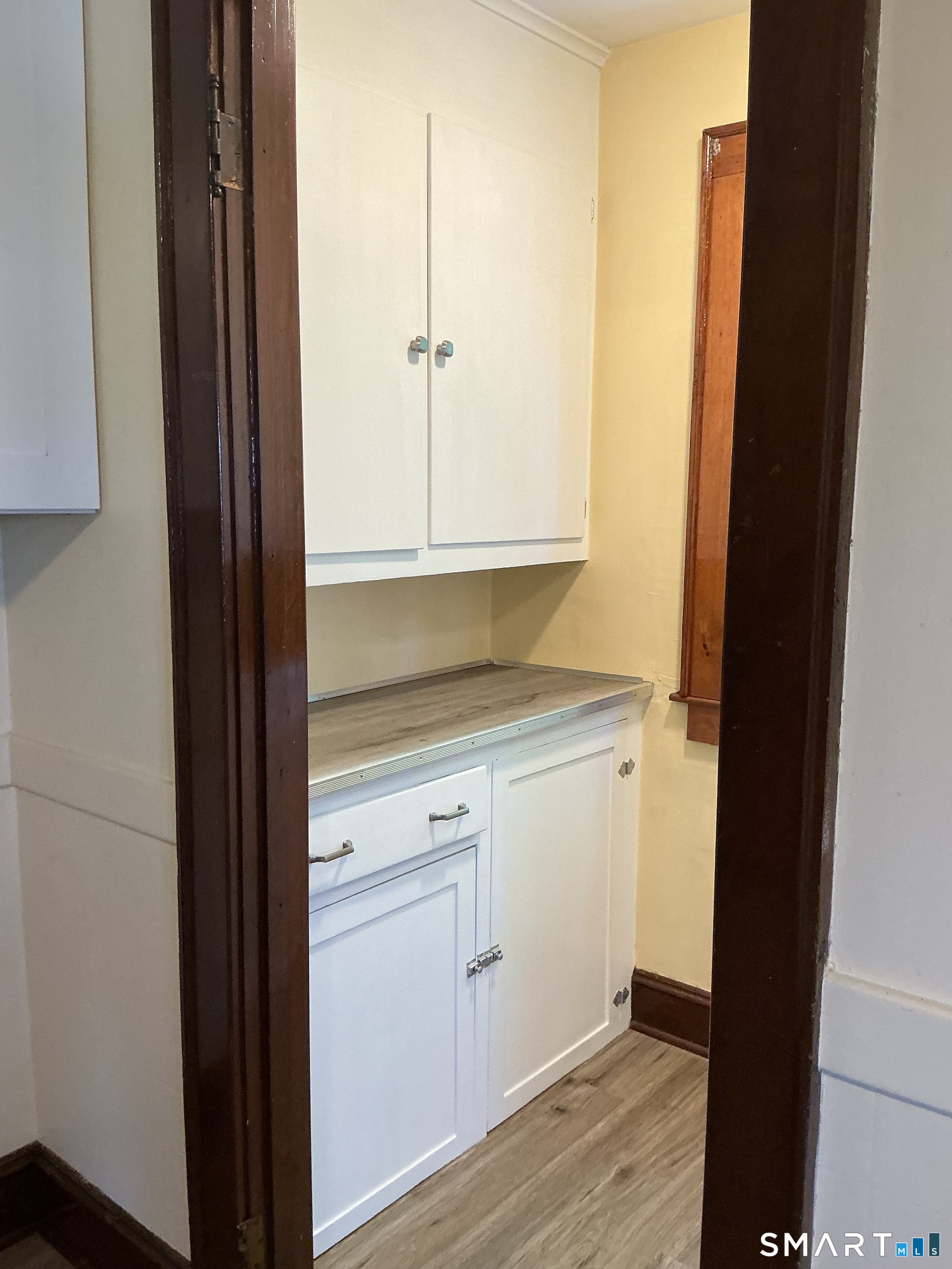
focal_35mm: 28
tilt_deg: -7.4
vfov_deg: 63.4
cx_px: 476
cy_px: 634
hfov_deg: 49.7
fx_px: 1027
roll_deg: -0.4
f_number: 1.8
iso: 125
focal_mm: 3
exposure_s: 1/60
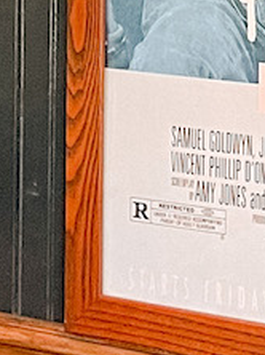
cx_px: 431
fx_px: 1872
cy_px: -294
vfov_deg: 10.2
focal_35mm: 183
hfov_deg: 7.9
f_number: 1.6
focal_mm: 4.2
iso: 125
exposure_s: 1/60
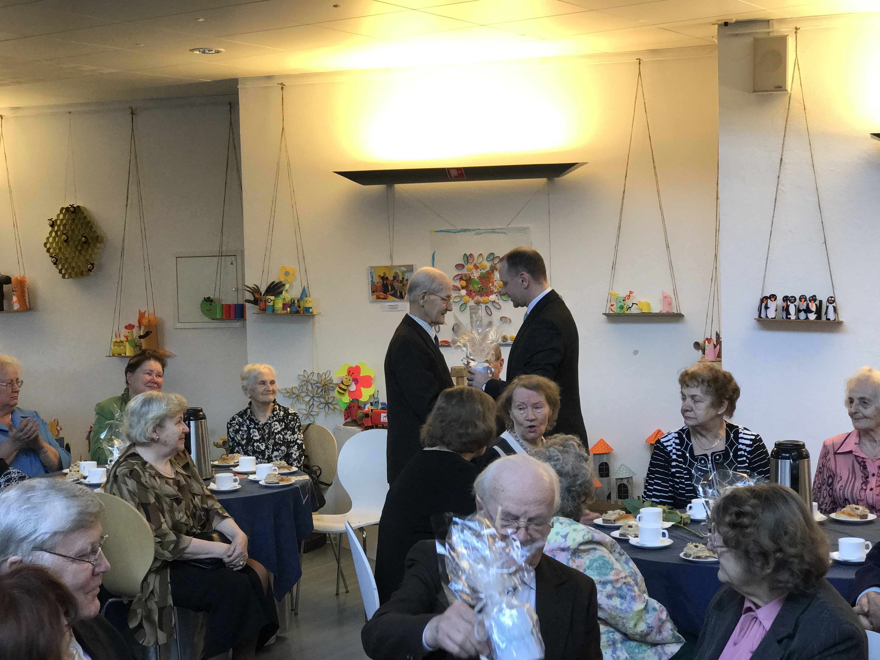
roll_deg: +1.3
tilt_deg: -3.4
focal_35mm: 57
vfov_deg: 25.7
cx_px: 440
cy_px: 330
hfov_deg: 33.8
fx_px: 1449
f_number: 2.8
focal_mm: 6.6
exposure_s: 1/50
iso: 125
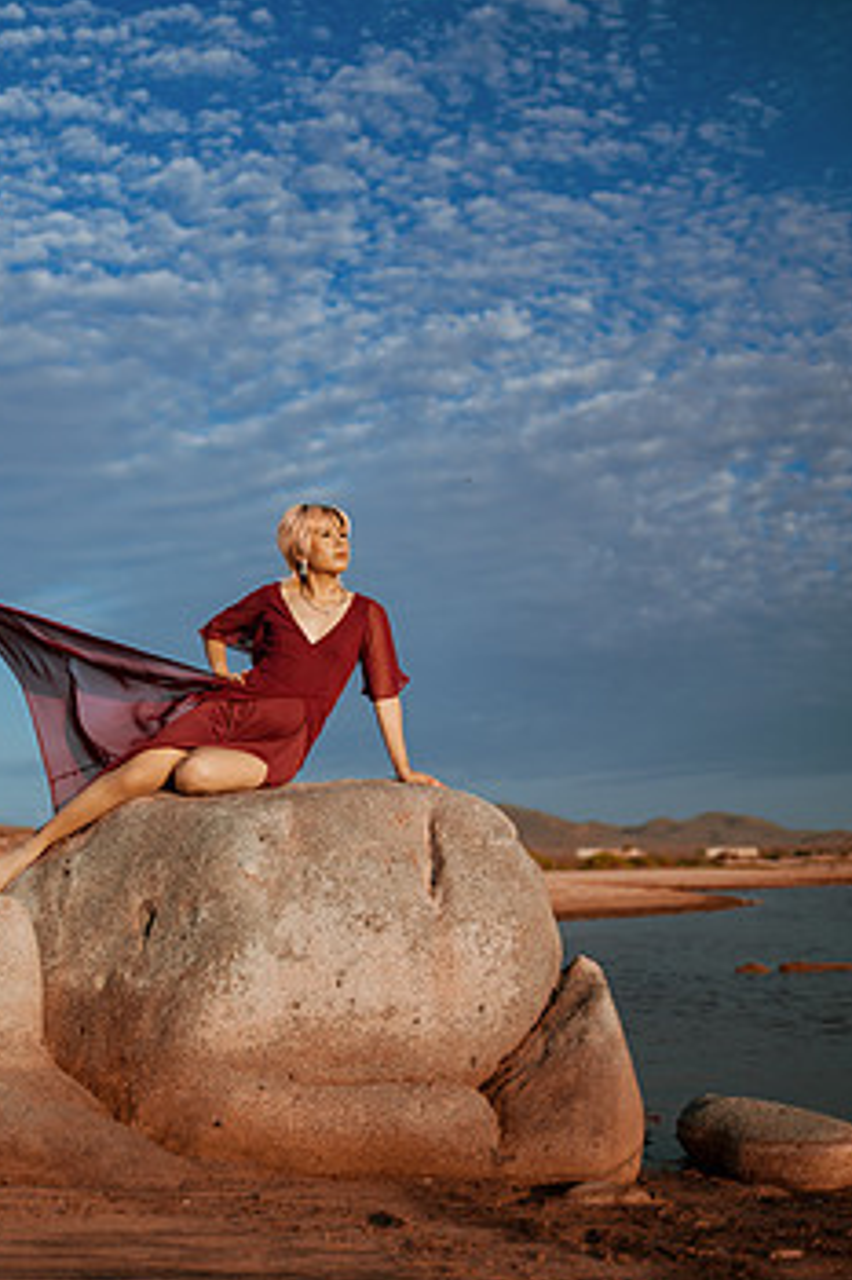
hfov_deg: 29.8
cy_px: 603
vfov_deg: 43.6
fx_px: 1599
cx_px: 377
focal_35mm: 45
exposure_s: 1/8000
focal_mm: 35
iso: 100
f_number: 1.4
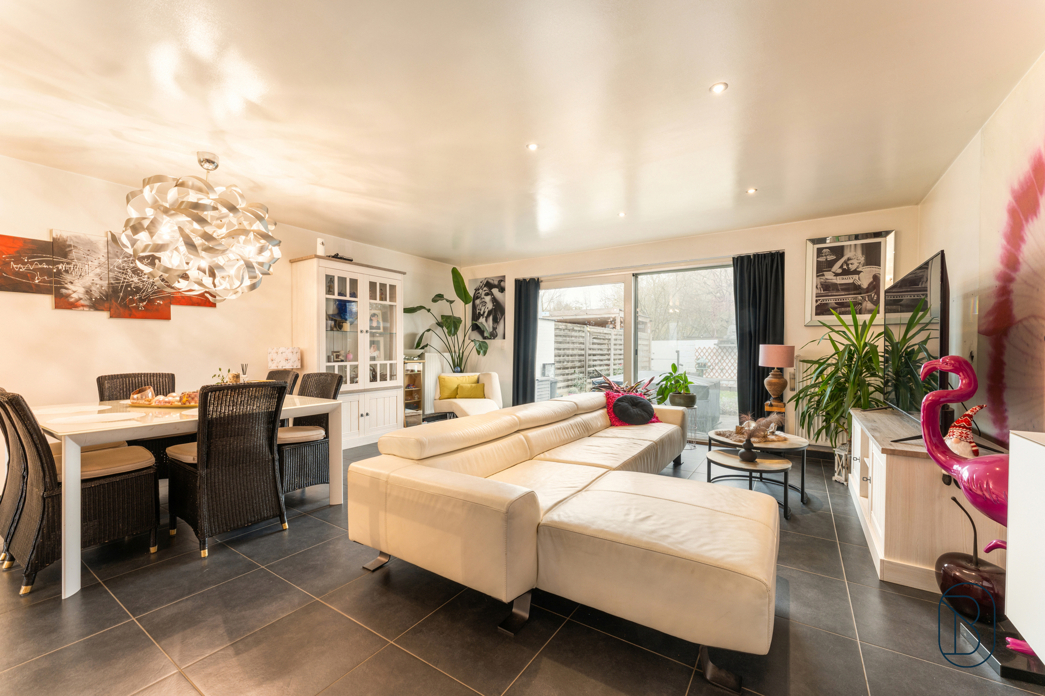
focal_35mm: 14
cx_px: 522
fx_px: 406
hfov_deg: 104.3
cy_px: 348
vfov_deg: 81.2
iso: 250
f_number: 11
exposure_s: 1/2.5
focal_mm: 14
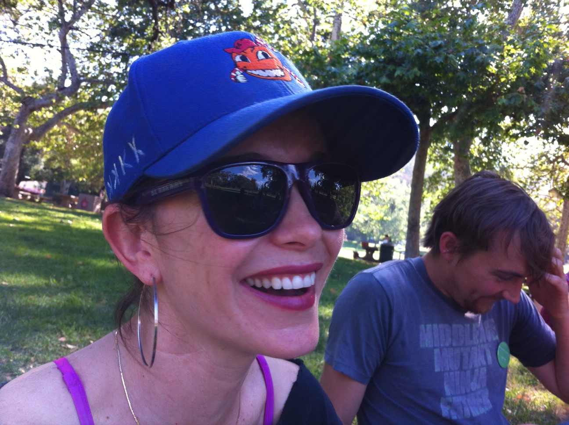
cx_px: 284
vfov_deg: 40.6
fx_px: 574
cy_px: 212
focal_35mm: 35
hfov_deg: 52.7
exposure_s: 1/145
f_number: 2.8
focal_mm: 3.85
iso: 80
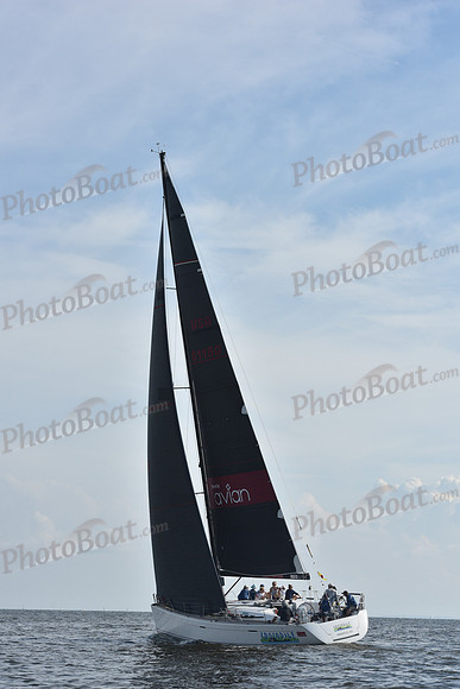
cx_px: 230
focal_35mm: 92
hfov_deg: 14.9
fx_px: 1762
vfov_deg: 22.1
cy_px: 344
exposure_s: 1/1250
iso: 250
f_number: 8
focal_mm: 92
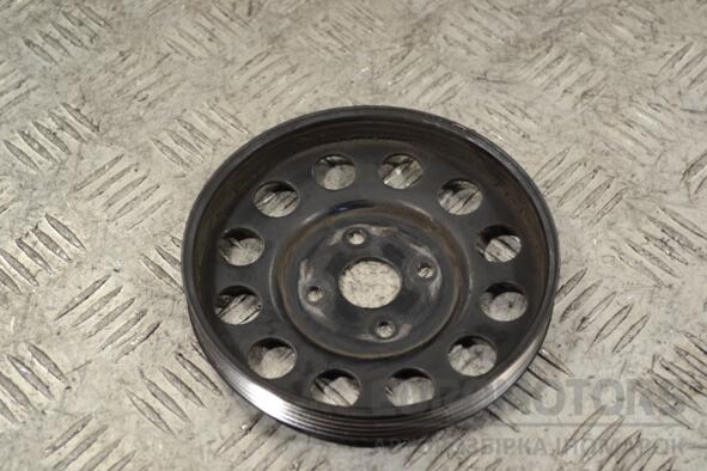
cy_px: 238
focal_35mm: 67
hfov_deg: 30.1
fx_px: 1316
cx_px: 349
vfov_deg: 20.3
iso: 200
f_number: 5.3
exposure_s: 1/30
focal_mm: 44
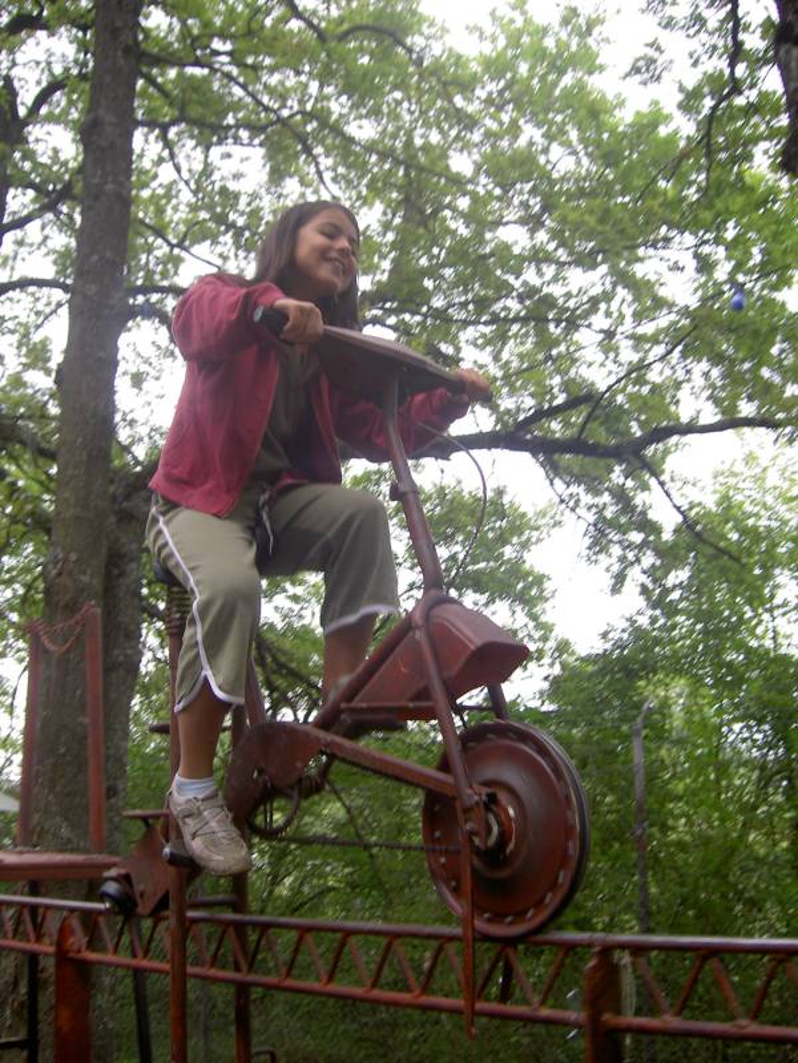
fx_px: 1199
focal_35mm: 39
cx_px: 399
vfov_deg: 47.9
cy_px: 532
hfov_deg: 36.8
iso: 100
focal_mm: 8
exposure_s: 1/60
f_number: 2.8
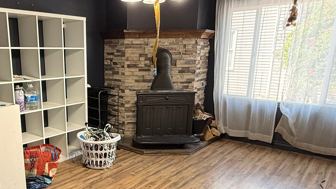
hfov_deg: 59.3
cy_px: 124
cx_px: 106
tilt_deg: -14.8
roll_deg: +0.1
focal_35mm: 32
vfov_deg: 36.3
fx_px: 285
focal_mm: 2.22
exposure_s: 1/120
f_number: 2.2
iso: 250
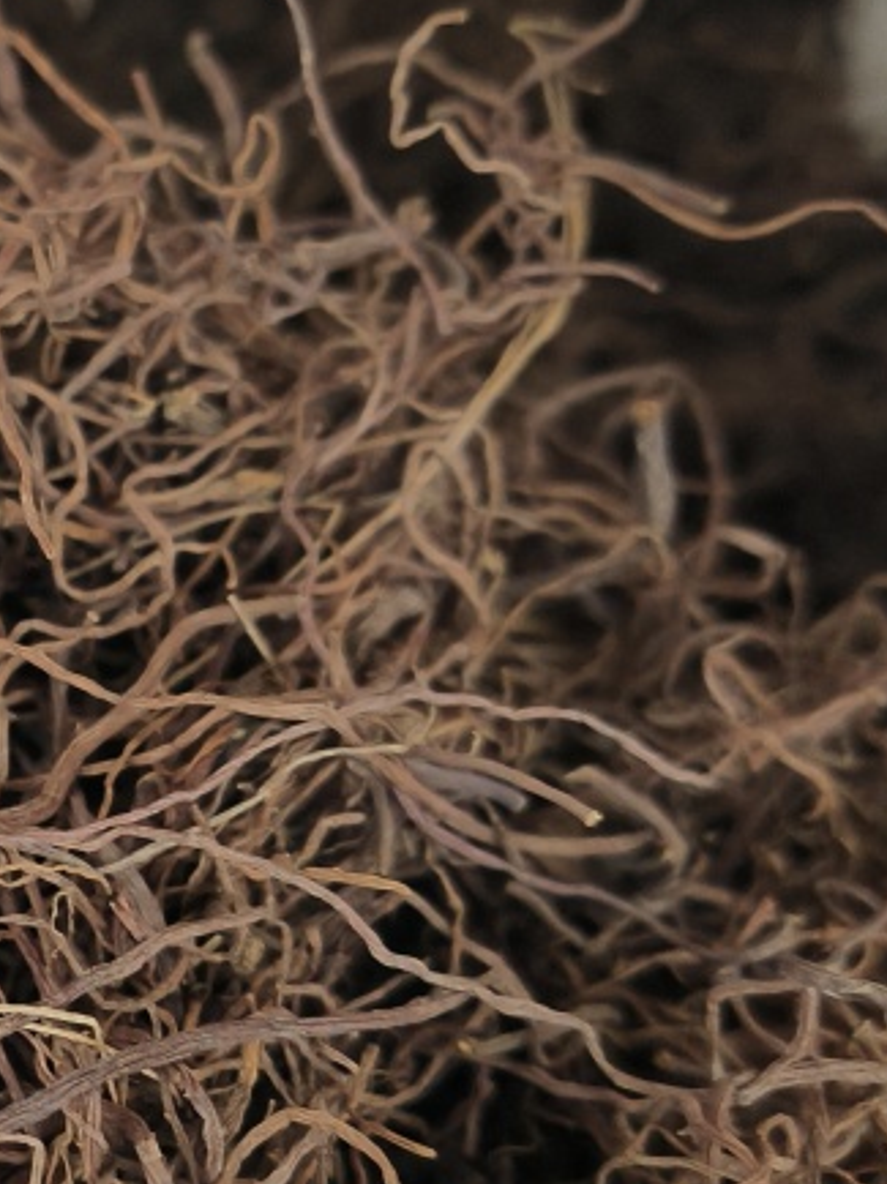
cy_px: 678
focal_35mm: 59
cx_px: -106
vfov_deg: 32.7
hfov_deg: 23.2
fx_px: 2018
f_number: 1.8
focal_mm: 5.42
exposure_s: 1/20
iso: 1475
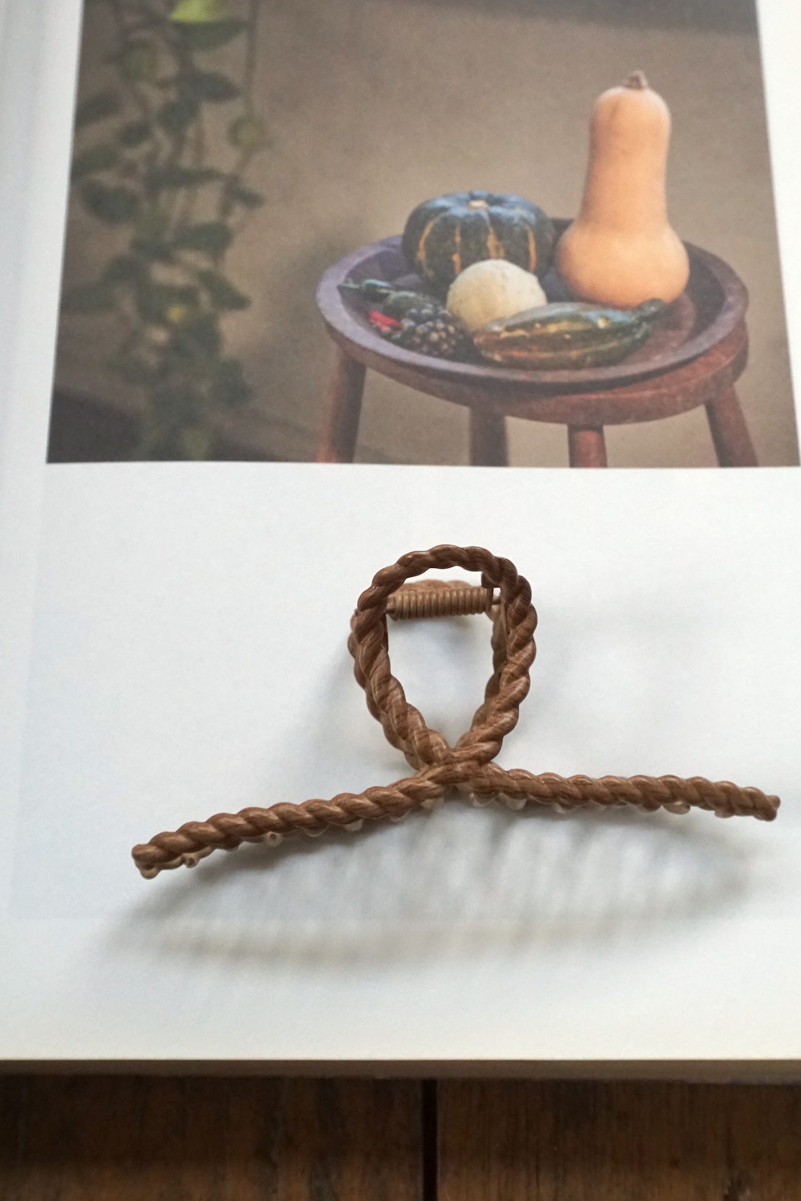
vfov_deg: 38.1
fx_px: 1735
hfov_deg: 26.0
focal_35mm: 52
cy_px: 511
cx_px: 387
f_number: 6.3
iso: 1250
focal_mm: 24
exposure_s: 1/250
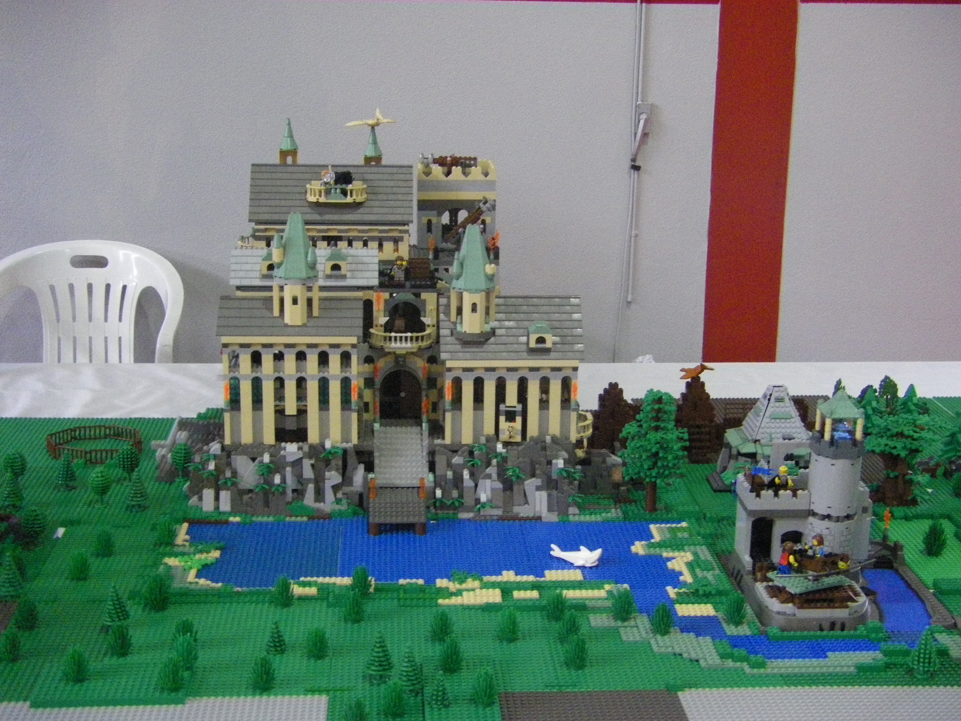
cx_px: 494
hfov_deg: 36.2
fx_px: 1471
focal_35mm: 53
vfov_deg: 27.5
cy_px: 370
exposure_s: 1/40
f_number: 3.6
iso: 800
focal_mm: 8.4
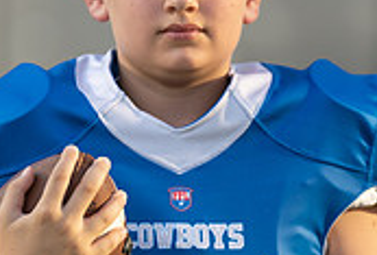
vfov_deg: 2.1
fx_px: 6889
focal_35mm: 655
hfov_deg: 3.1
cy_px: 206
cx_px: 182
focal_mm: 187
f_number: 2.8
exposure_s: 1/640
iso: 100
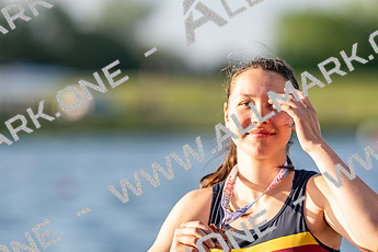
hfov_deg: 9.1
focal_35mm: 227
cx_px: 243
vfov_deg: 6.0
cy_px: 207
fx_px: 2383
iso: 64
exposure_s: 1/2000
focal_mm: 135
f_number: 1.8
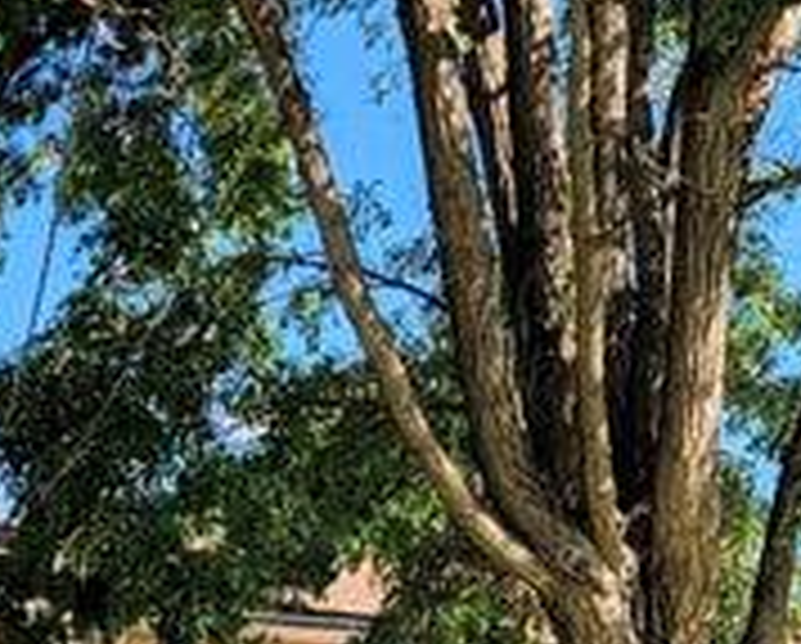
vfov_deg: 13.7
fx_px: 2660
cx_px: 839
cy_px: 540
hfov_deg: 16.7
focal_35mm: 112
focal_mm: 6.7
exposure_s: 1/467
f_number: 1.8
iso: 16
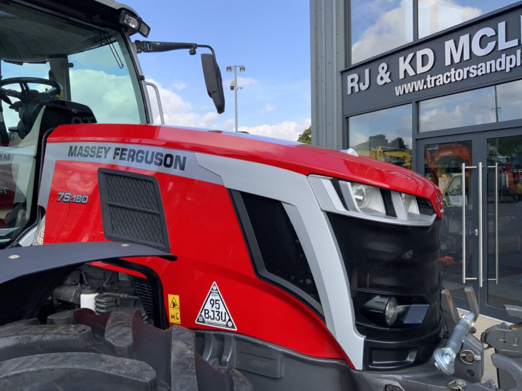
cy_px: 200
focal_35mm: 30
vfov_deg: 46.8
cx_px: 258
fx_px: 452
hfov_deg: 60.0
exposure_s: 1/540
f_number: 1.8
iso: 16
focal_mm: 3
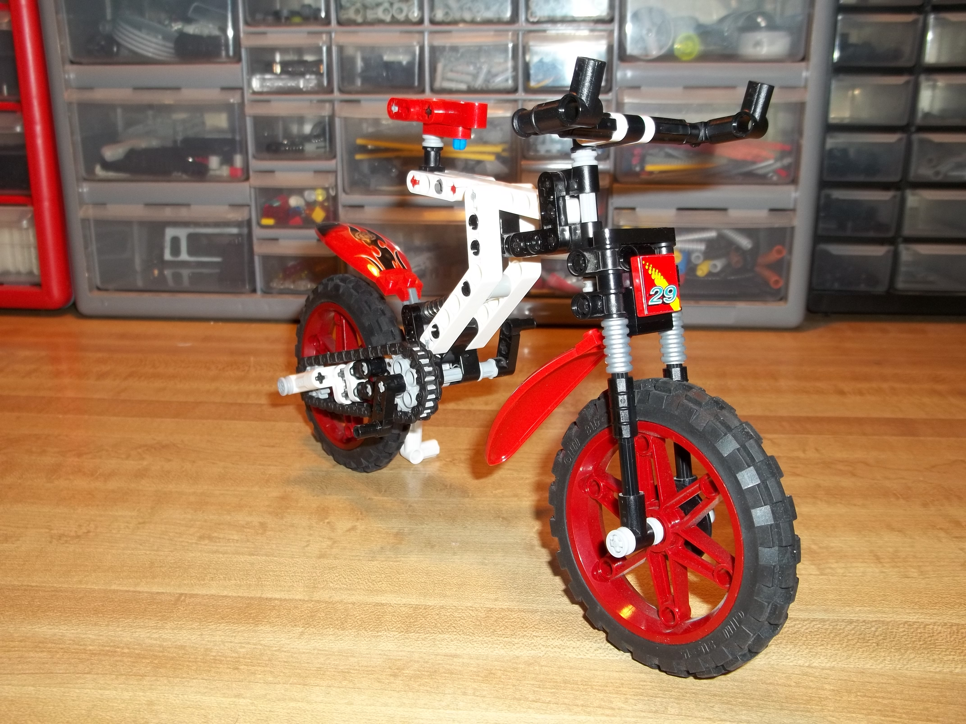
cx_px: 483
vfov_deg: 42.9
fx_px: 921
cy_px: 362
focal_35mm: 33
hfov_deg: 55.4
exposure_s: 1/30
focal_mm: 5.9
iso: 64
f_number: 3.3
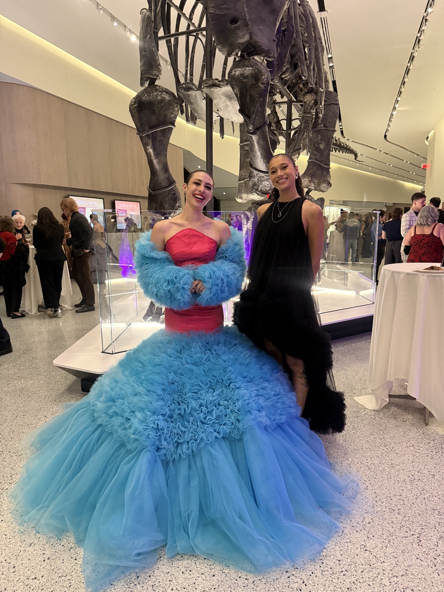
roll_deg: +1.7
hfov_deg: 56.8
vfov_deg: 71.6
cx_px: 222
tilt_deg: -9.7
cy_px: 296
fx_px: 410
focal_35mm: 24
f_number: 1.78
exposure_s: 1/59
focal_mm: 6.76
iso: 800
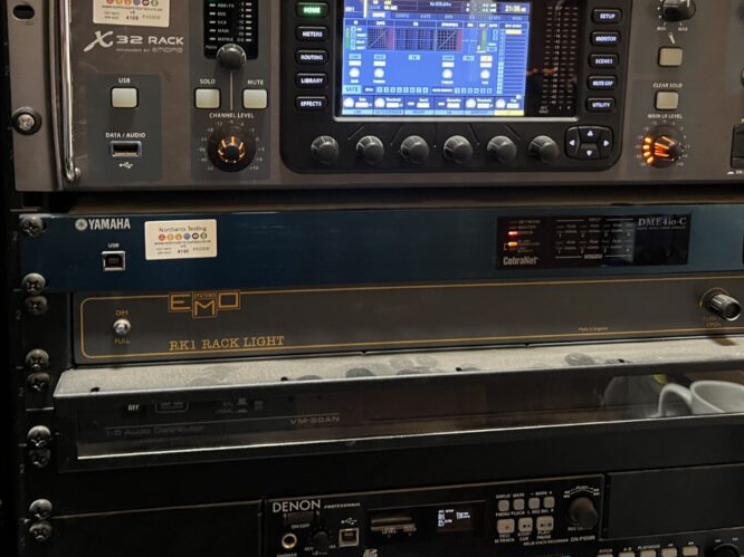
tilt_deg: -10.3
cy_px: 152
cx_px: 364
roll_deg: -1.0
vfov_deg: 35.3
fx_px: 859
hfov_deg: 46.8
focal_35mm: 40
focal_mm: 5.1
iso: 640
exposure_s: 1/25
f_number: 1.6
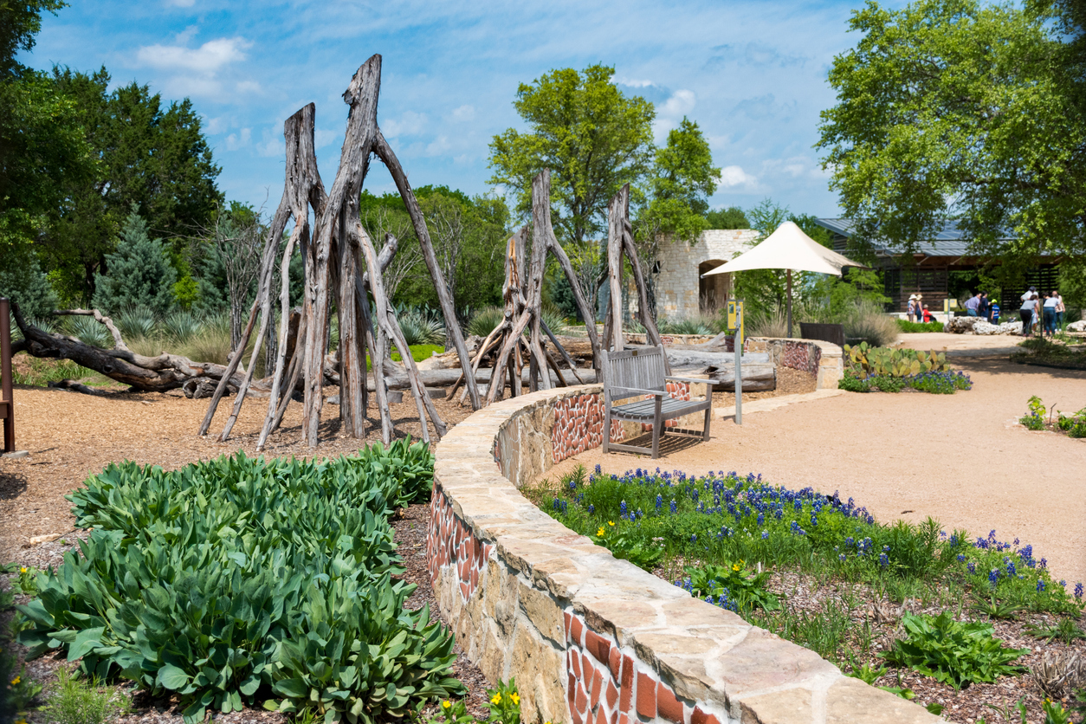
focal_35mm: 36
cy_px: 362
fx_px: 1086
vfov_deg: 36.9
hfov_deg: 53.1
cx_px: 543
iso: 320
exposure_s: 1/4000
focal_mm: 24
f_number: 3.8
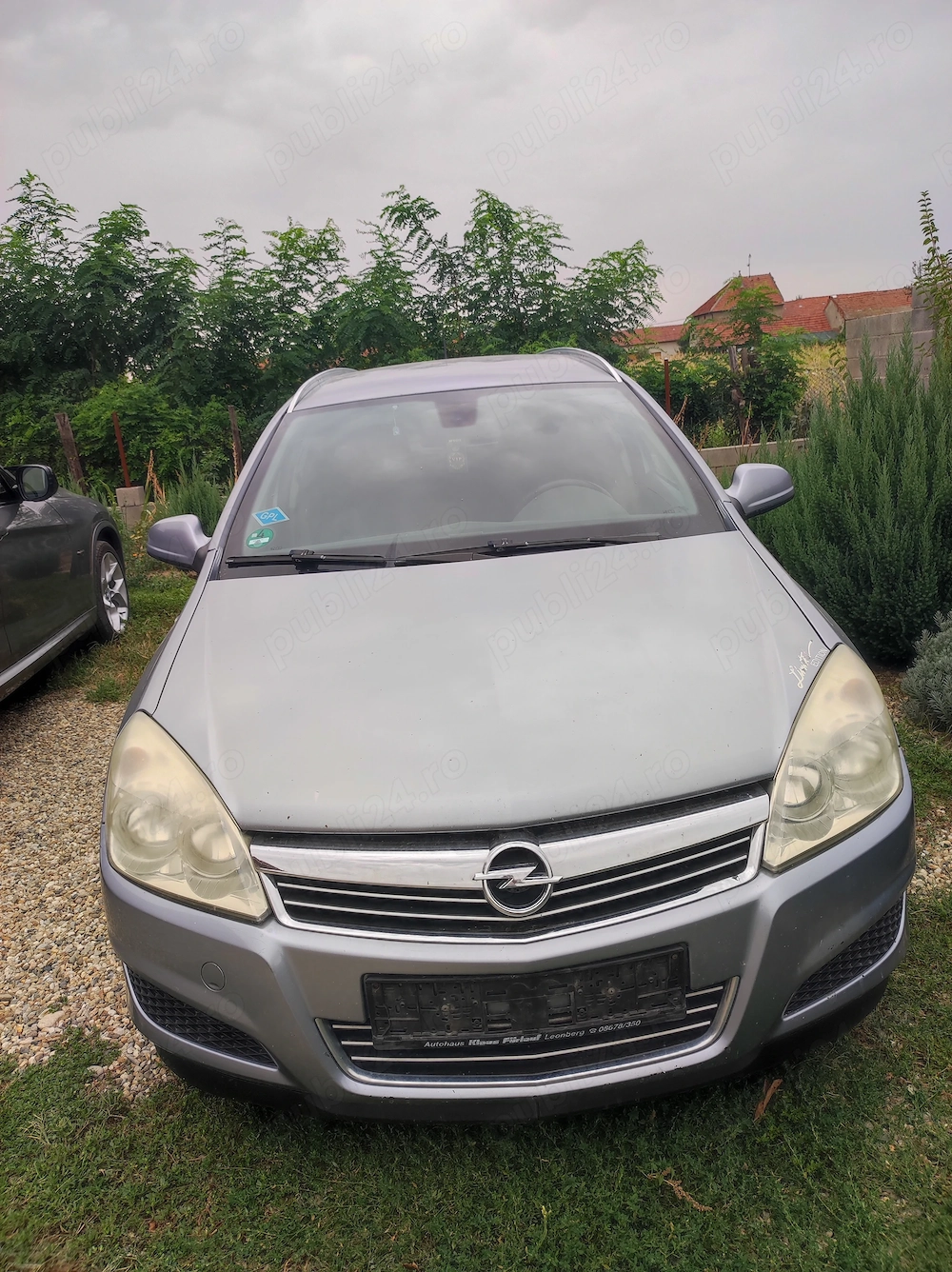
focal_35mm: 25
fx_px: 918
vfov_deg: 69.4
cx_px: 476
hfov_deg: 54.8
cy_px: 636
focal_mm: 4.7
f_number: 1.79
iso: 115
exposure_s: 1/100
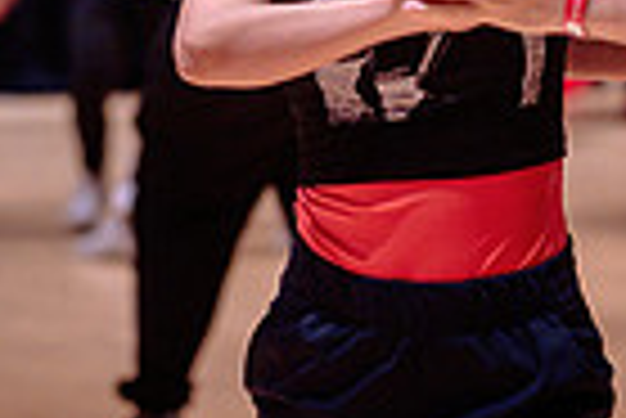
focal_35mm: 233
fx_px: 4056
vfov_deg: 5.9
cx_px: 564
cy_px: 168
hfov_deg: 8.8
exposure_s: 1/200
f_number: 1.4
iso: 1600
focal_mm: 50
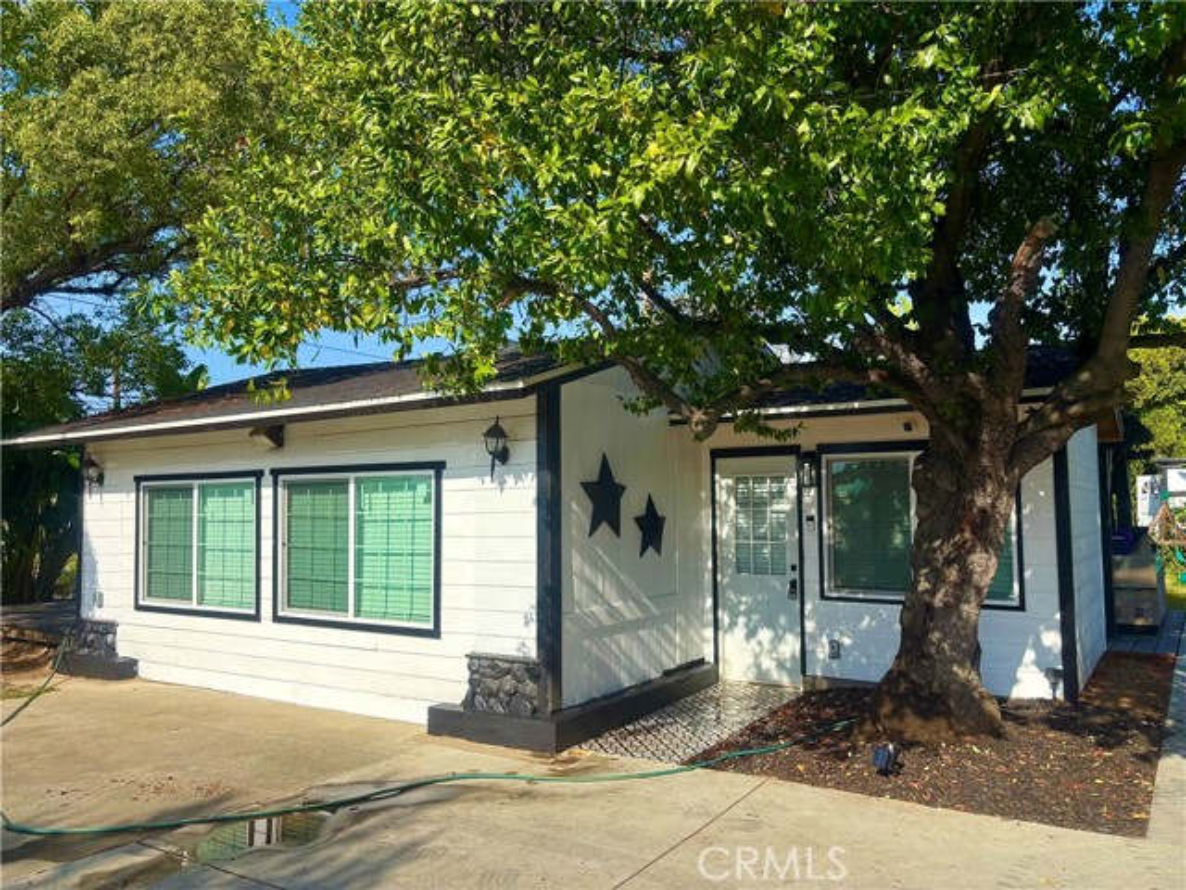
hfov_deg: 67.3
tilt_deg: +3.5
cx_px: 593
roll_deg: -0.2
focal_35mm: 26
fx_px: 891
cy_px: 445
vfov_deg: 53.1
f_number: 1.6
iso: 50
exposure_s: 1/2571
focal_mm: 5.96
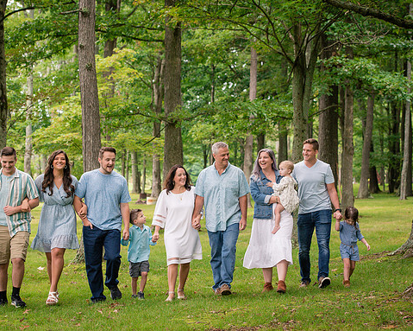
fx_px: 1088
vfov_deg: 17.3
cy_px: 168
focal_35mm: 89
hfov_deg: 21.5
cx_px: 205
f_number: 4.5
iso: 1000
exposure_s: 1/250
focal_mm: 70
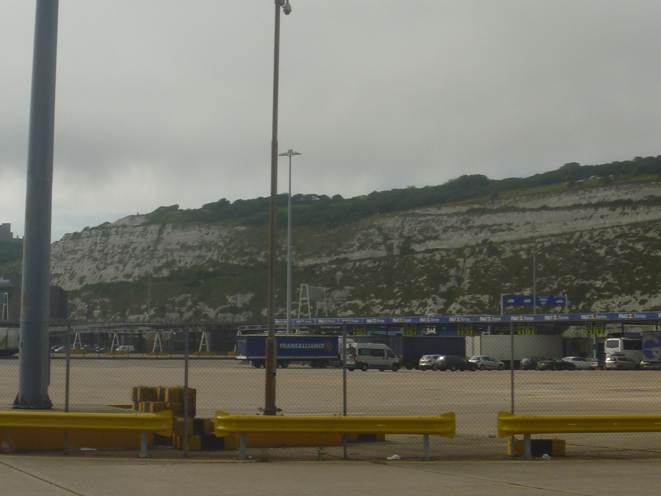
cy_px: 171
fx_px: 1298
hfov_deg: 28.5
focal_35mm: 68
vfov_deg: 21.5
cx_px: 301
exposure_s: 1/800
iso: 80
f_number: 5.6
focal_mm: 6.3
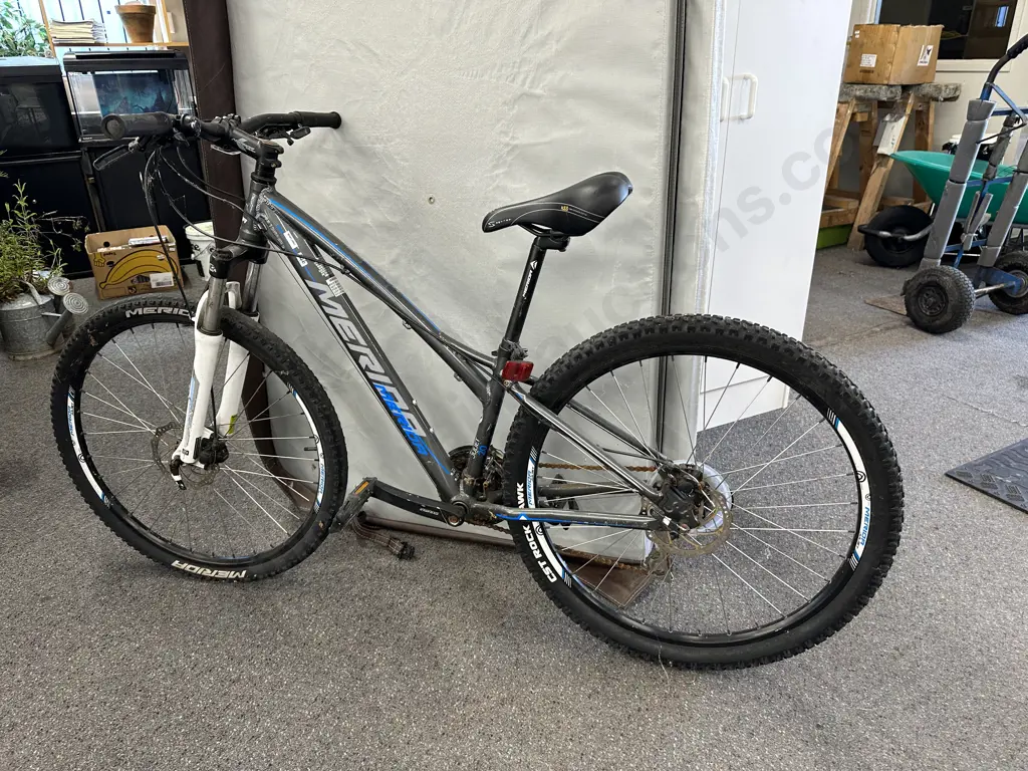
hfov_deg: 71.6
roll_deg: +2.3
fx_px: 713
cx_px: 514
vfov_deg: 56.8
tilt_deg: -23.4
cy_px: 386
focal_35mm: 24
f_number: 1.78
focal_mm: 6.86
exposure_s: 1/50
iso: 125
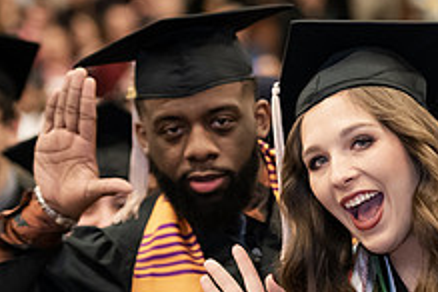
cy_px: 295
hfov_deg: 7.4
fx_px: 3382
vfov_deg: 4.9
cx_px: 434
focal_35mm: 278
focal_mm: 105
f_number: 3.2
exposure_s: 1/200
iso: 2000
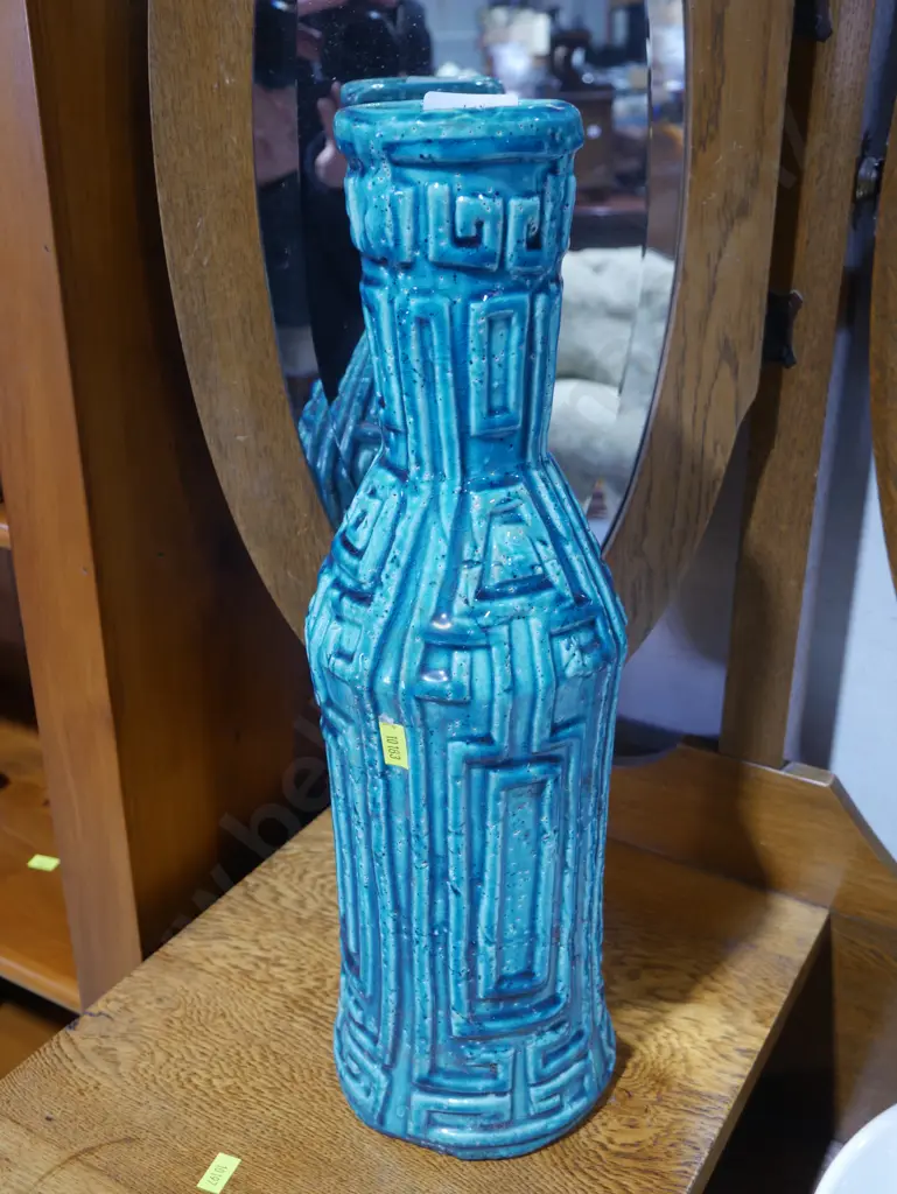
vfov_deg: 51.3
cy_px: 597
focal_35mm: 36
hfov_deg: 39.7
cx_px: 448
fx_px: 1243
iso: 500
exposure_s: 1/60
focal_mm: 18
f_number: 4
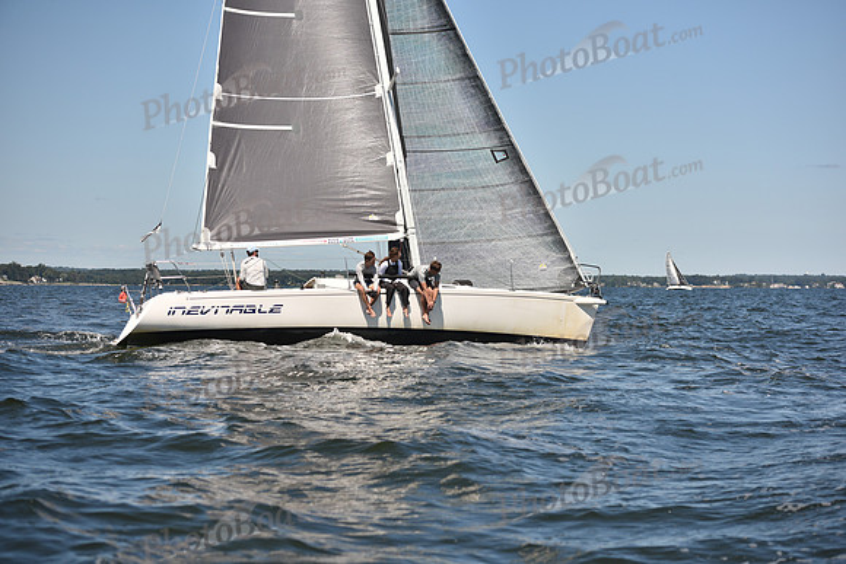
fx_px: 1645
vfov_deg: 19.5
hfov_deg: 28.8
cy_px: 282
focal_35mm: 70
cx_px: 423
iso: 250
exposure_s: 1/1600
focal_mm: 70
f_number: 4
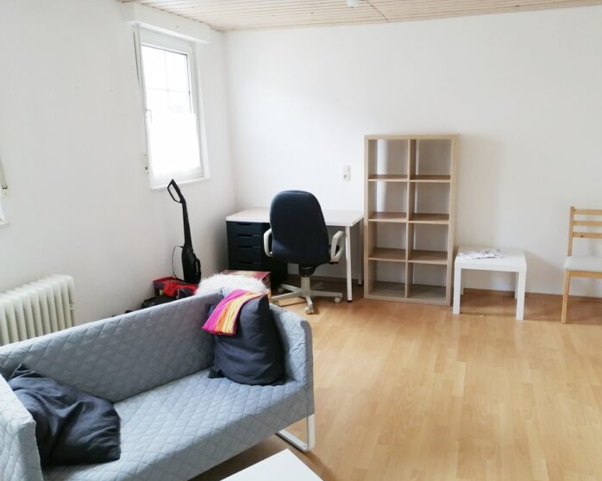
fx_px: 517
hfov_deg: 60.4
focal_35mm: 29
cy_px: 237
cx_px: 324
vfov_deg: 50.0
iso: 100
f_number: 1.8
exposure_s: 1/50
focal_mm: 3.88
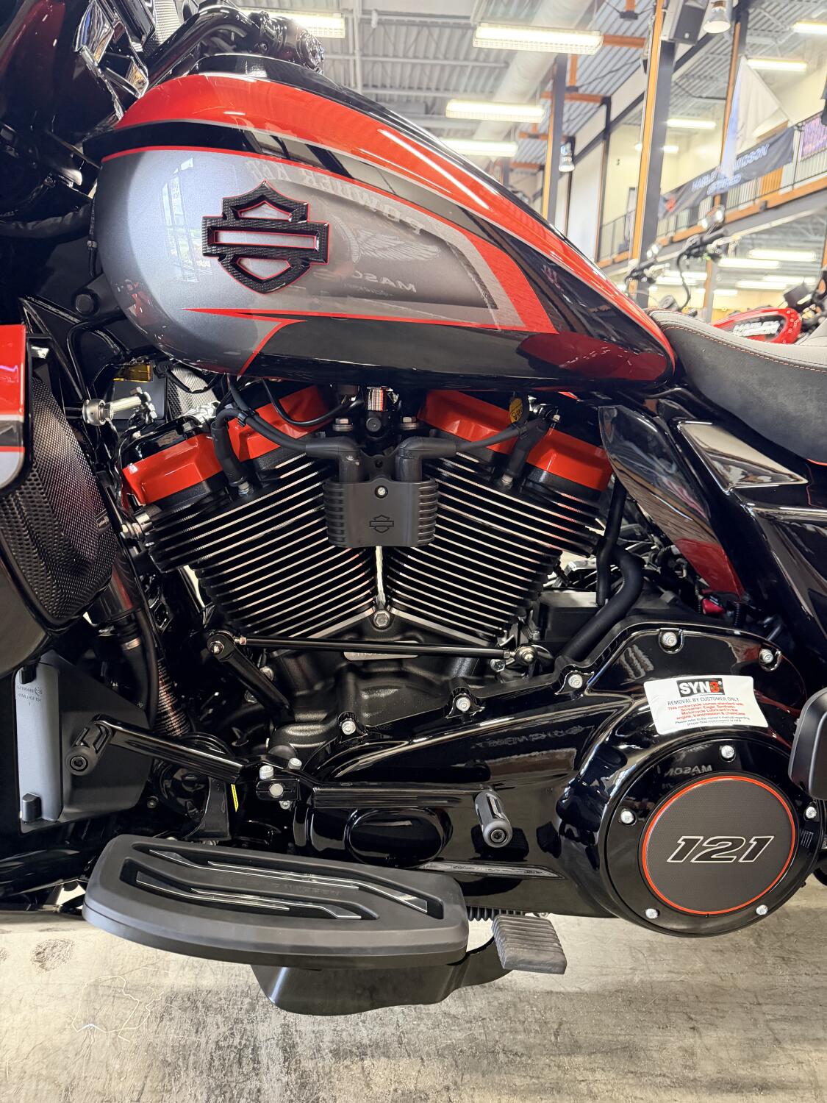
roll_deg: -2.4
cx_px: 414
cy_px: 552
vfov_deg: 71.6
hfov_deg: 56.8
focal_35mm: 24
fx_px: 765
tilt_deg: -14.2
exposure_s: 1/40
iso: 800
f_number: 1.78
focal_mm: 6.76
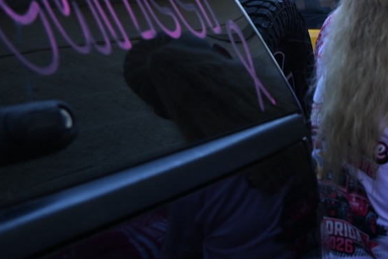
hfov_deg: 17.2
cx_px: 518
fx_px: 1196
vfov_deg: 12.3
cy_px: 60
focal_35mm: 111
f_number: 7.1
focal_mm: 38
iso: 200
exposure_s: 1/160
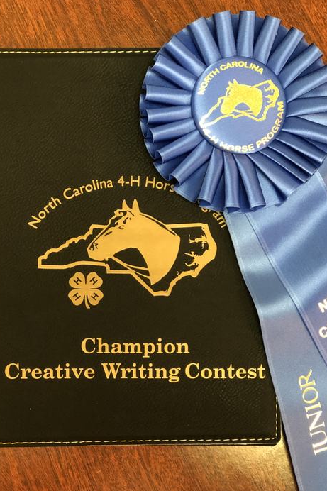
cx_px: 154
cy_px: 246
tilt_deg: -86.8
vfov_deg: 33.4
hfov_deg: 22.6
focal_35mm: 60
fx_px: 818
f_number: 2.8
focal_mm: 6.6
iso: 320
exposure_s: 1/30
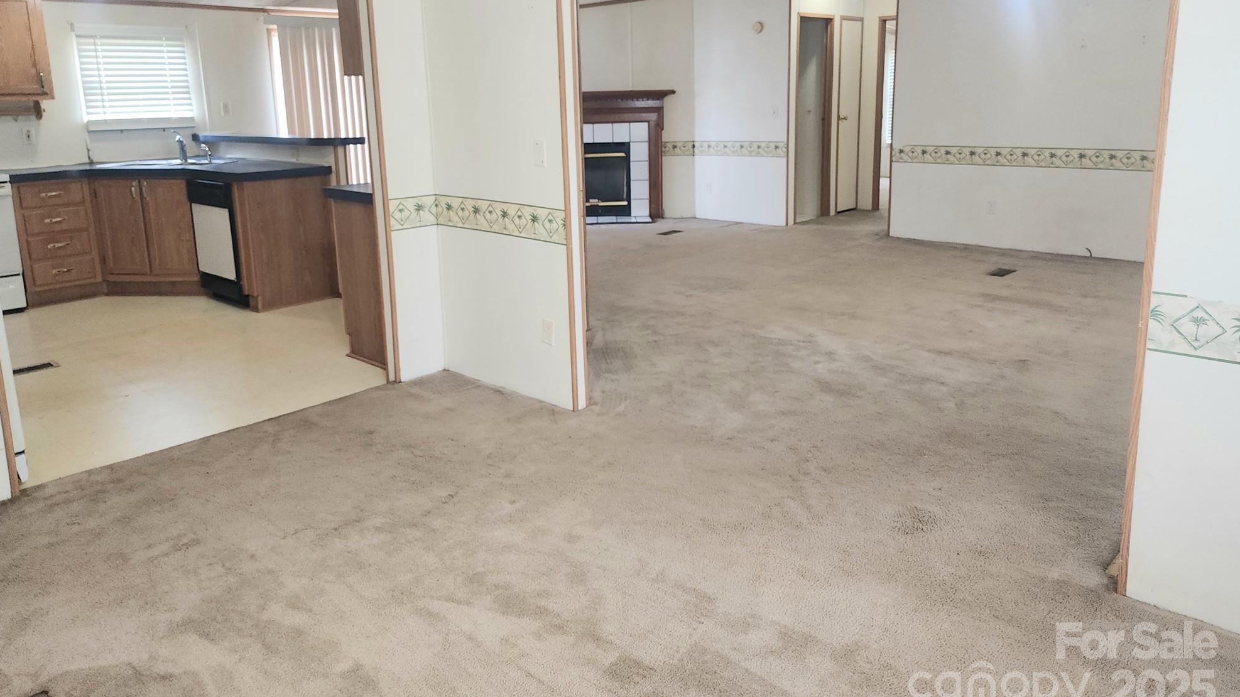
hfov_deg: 71.9
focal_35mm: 26
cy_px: 258
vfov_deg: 44.0
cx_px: 620
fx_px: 855
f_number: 1.8
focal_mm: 6.4
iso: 100
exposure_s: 1/40
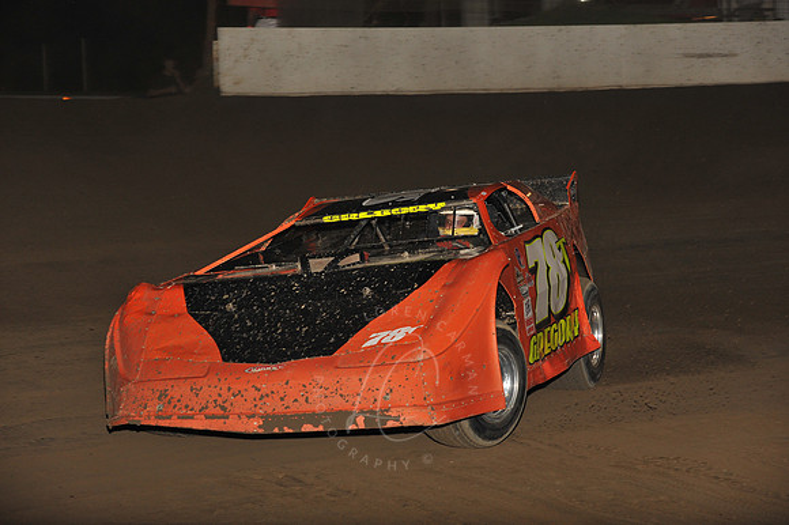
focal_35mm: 135
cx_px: 394
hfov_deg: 15.2
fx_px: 2957
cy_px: 262
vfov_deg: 10.1
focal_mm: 135
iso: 1000
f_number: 7.1
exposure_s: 1/320
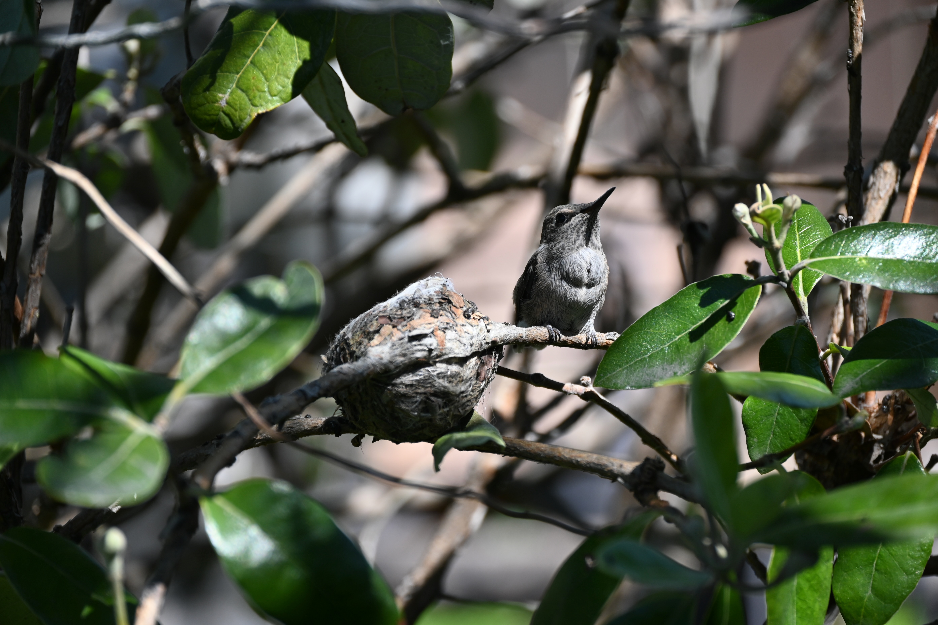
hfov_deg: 14.4
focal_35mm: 142
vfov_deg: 9.6
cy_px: 312
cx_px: 469
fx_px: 3713
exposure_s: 1/250
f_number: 5.6
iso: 140
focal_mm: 95
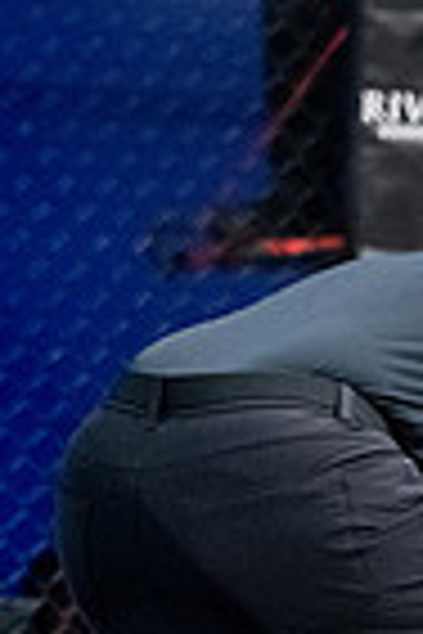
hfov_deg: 4.7
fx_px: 5093
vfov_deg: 7.1
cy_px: 330
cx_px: 720
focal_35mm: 289
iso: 3200
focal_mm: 70
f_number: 2
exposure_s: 1/1250
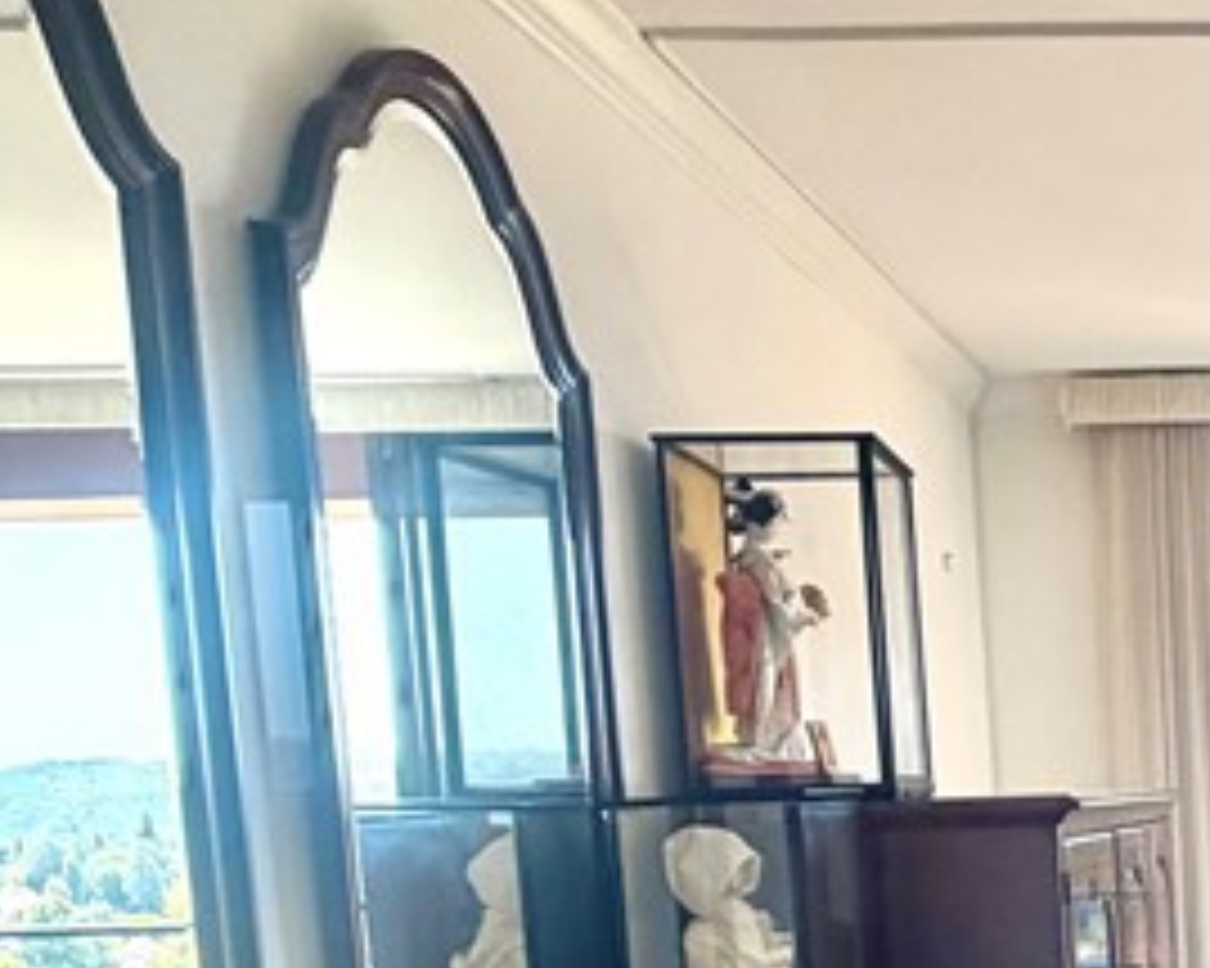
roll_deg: +1.6
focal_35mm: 52
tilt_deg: -6.8
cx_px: 1547
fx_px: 1862
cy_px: 977
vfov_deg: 27.4
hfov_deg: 29.5
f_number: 2.2
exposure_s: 1/120
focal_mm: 2.22
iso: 125
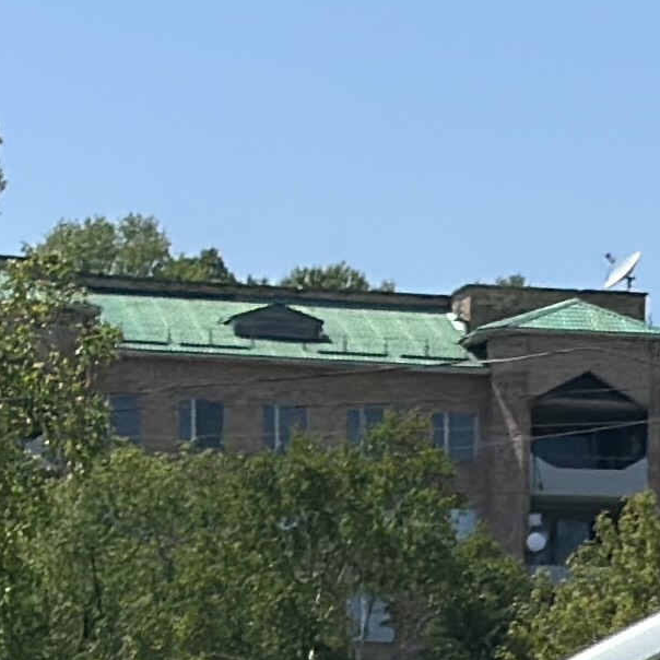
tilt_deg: -1.5
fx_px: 6105
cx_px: 993
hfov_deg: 6.1
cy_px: 1327
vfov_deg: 6.0
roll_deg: +0.2
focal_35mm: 283
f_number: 1.78
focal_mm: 6.86
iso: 100
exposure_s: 1/6211
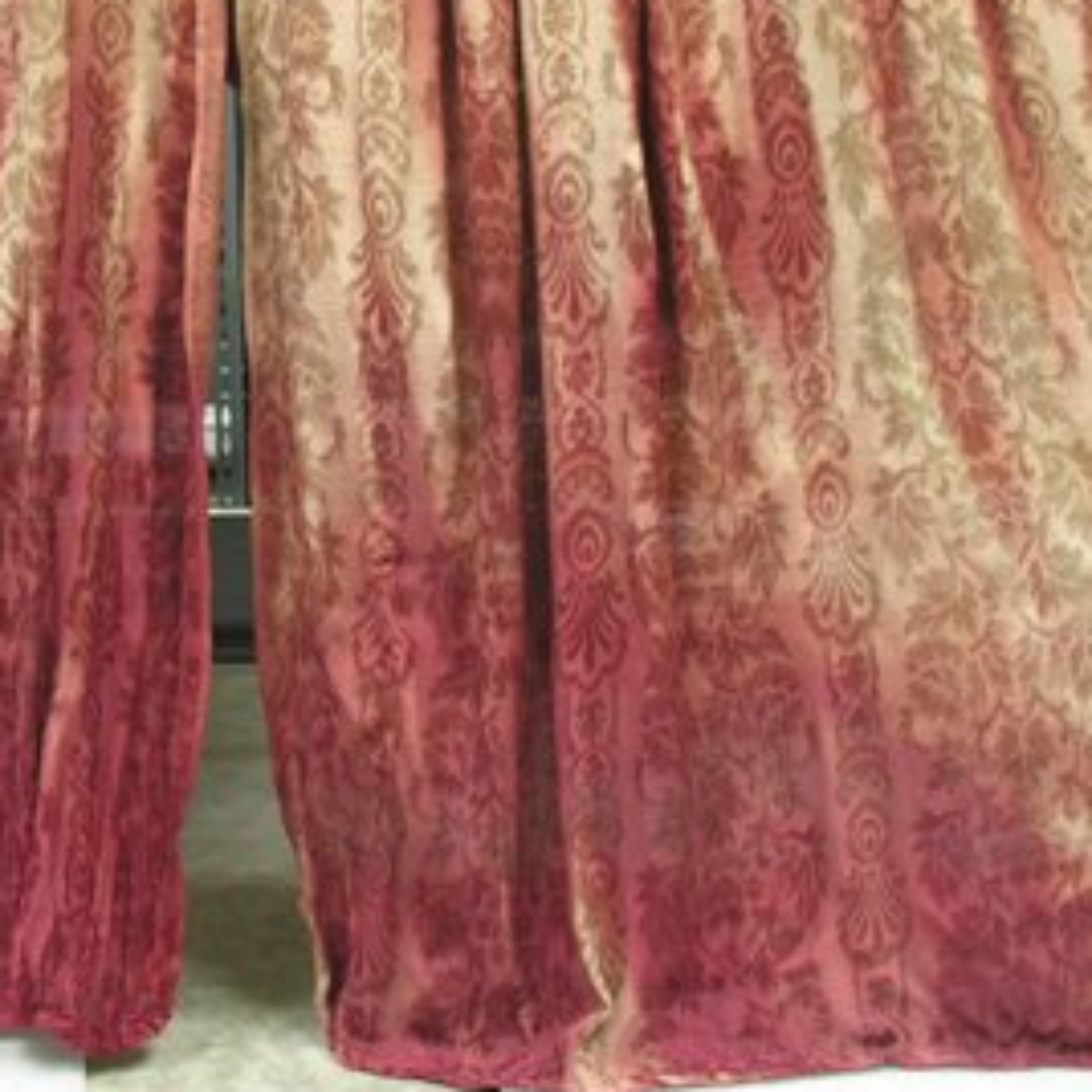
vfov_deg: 21.7
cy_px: 269
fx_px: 2820
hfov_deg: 21.7
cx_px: 275
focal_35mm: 79
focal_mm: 8.9
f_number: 2.8
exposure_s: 1/4.1
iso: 83
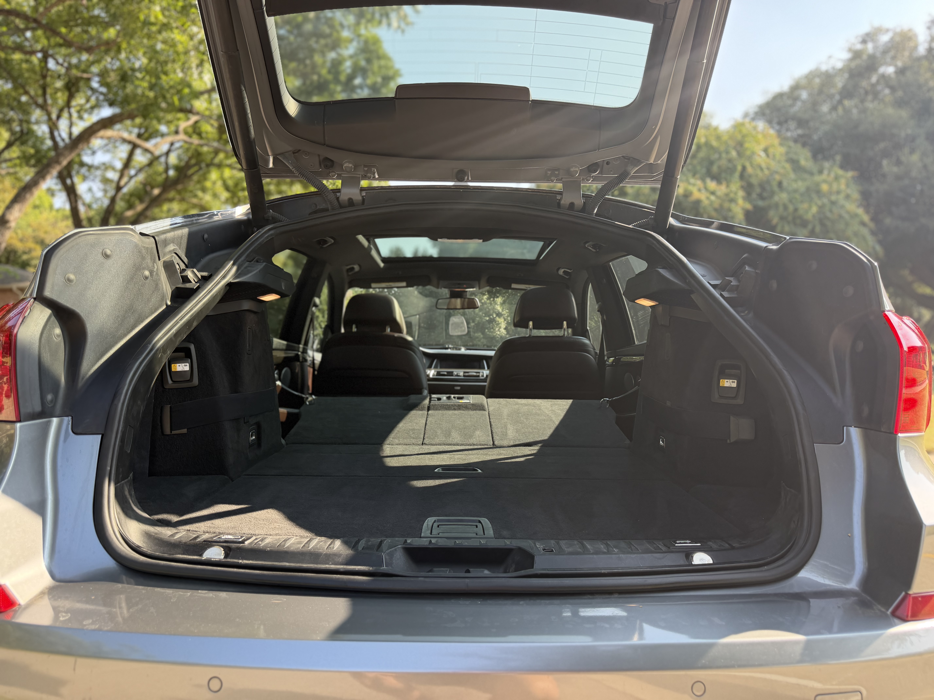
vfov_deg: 56.8
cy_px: 350
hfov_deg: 71.6
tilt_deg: +0.0
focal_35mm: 24
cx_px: 467
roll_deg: +1.7
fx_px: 648
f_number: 1.78
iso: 100
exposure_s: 1/524
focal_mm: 6.76
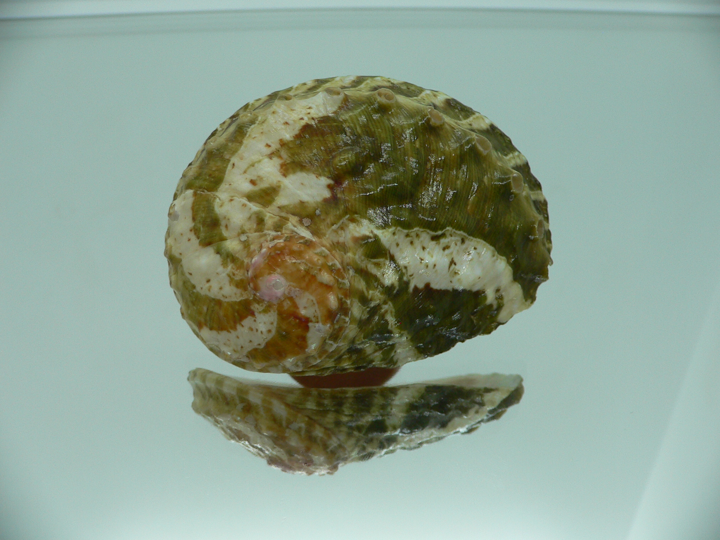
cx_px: 360
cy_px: 270
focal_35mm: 35
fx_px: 728
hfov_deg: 52.6
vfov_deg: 40.7
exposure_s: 1/60
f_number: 2.8
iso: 80
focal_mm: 4.6
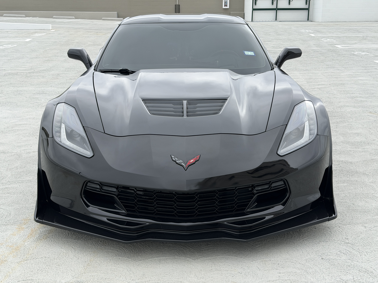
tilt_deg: -14.1
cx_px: 189
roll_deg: +0.4
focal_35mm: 48
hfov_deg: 39.7
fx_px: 524
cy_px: 142
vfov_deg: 30.3
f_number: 1.78
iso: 80
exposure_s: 1/1754
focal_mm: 6.76
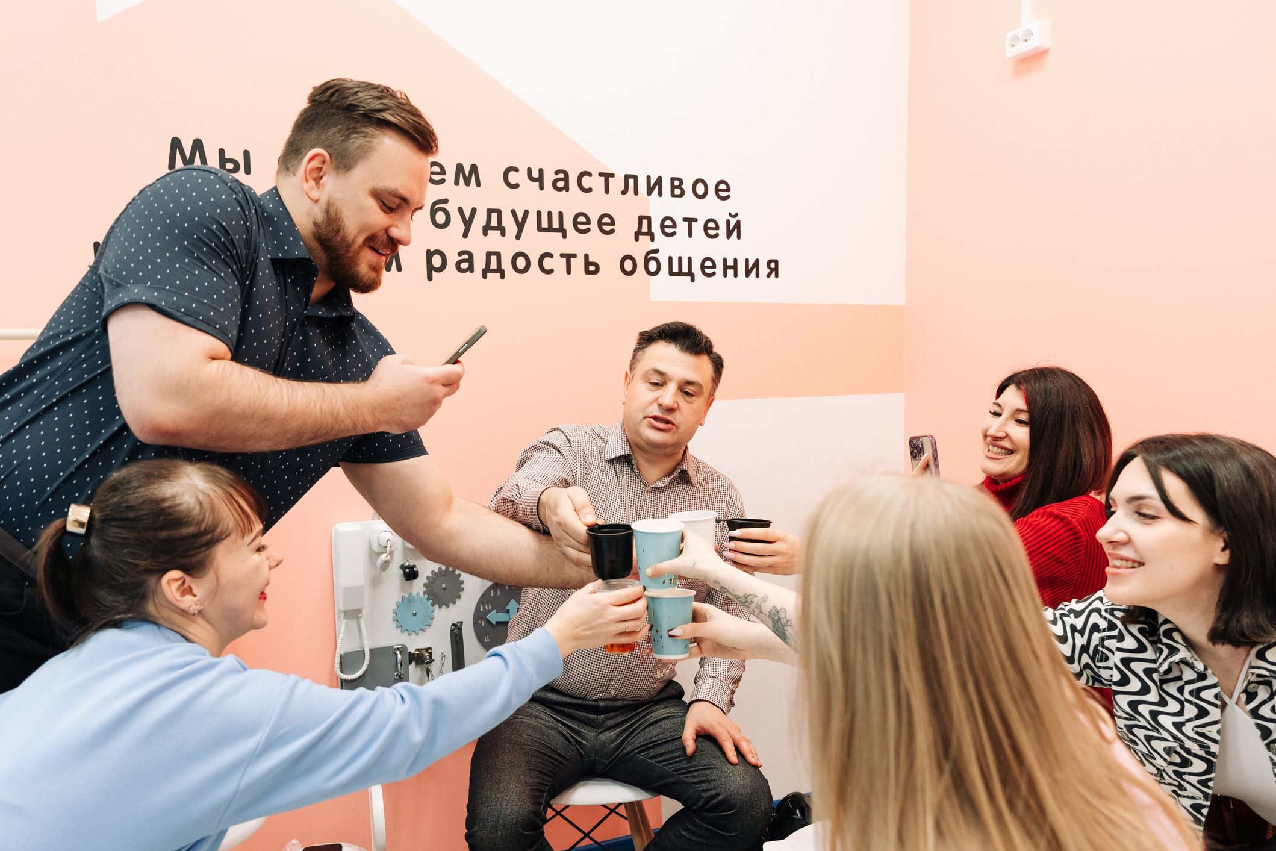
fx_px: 1028
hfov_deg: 63.6
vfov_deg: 44.9
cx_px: 617
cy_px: 474
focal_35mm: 29
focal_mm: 24
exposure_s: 1/125
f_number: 3.5
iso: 640
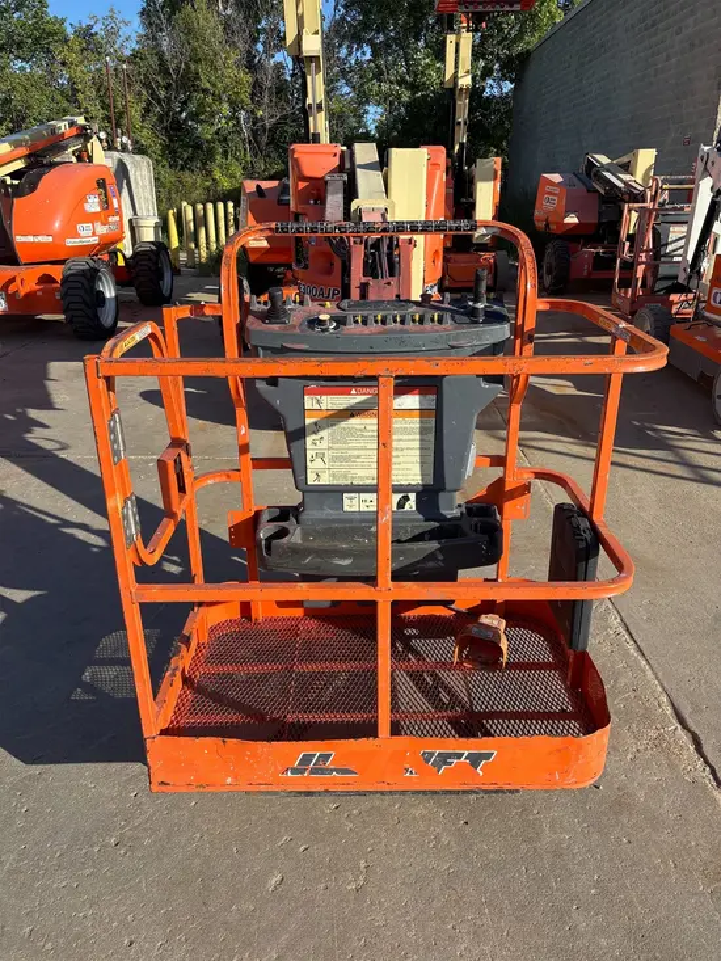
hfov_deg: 53.1
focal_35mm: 26
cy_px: 480
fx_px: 722
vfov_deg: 67.3
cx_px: 360
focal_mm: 5.96
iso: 50
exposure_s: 1/2193
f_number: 1.6
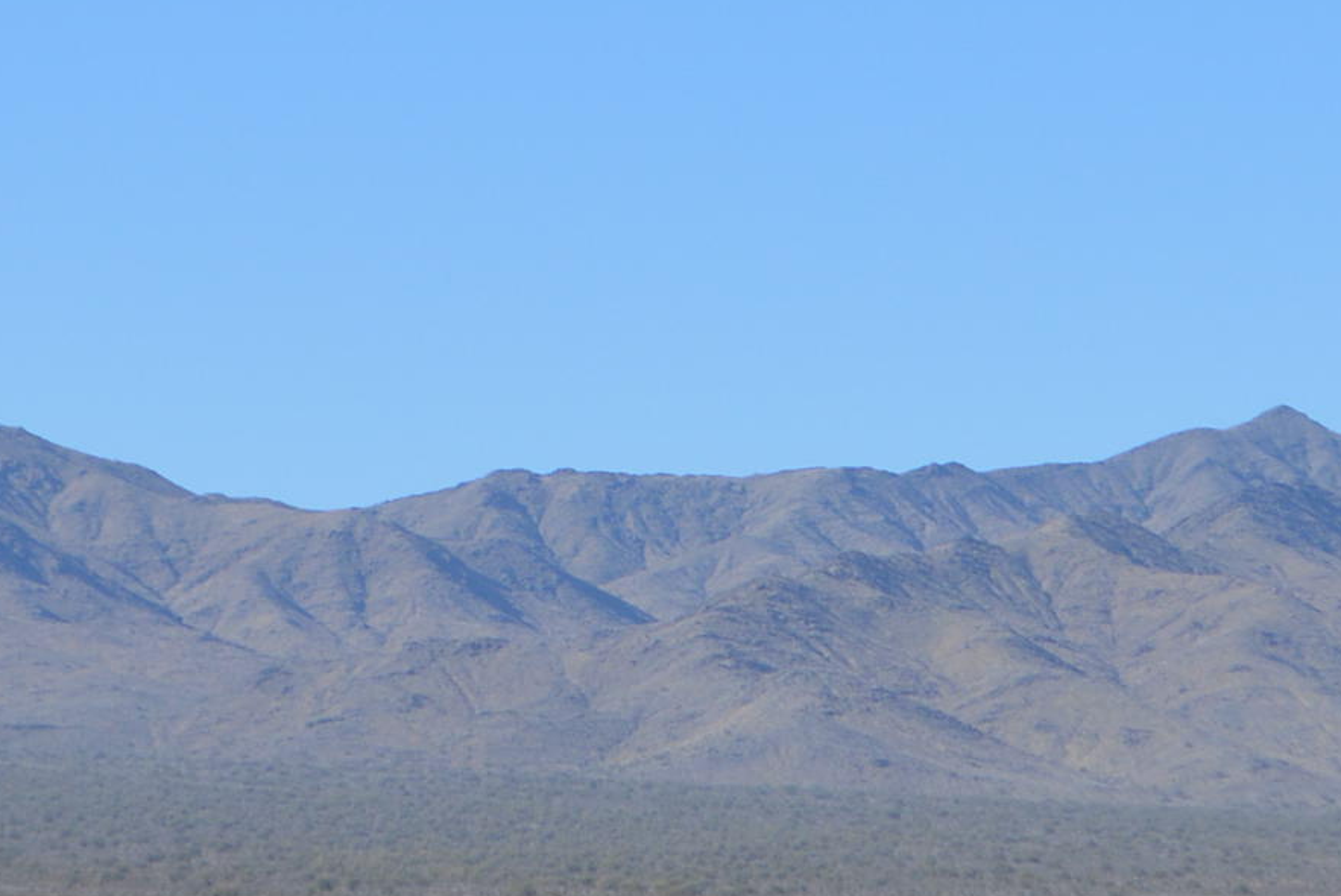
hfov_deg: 7.4
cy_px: 381
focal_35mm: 280
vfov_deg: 4.9
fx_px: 10425
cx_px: 803
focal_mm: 55
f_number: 7.1
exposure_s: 1/1600
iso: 400
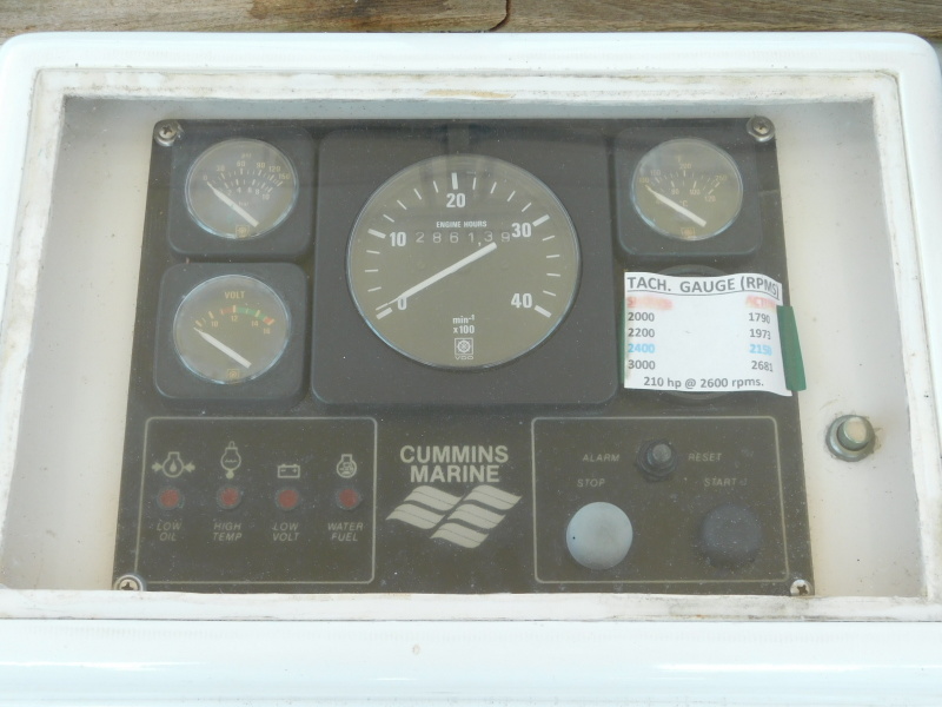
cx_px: 471
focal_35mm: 45
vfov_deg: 32.2
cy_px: 354
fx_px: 1225
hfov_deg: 42.1
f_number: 3.7
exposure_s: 1/80
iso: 125
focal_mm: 8
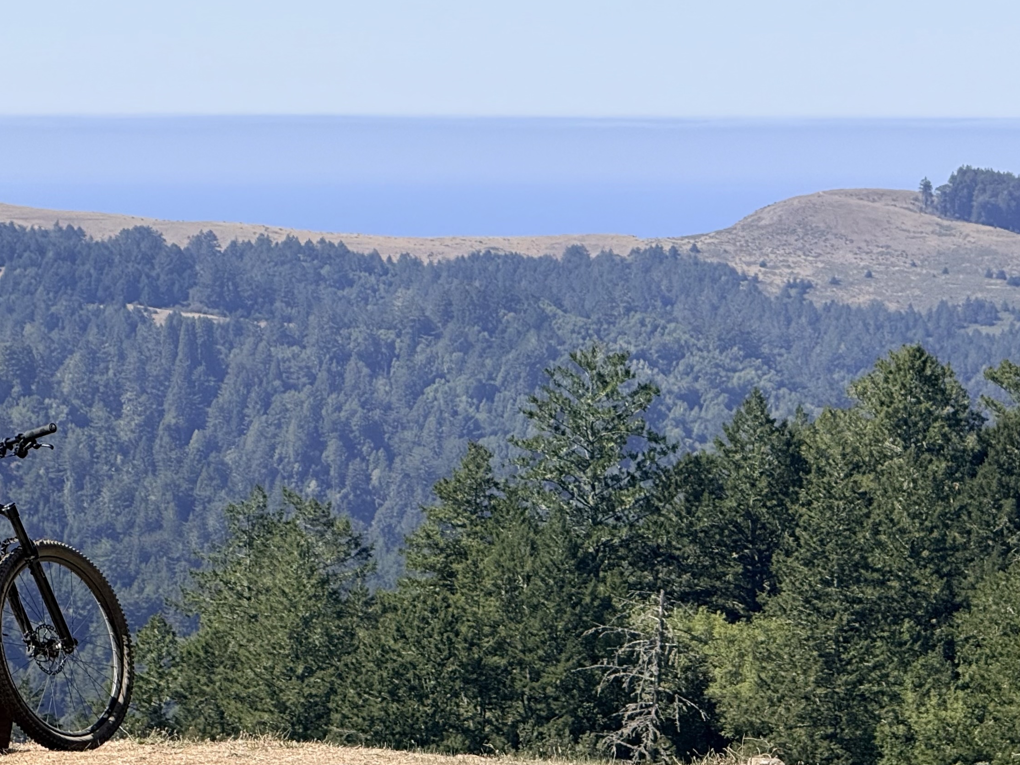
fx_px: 5805
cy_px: 310
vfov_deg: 7.5
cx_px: 470
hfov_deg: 10.0
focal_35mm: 197
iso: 64
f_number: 2.8
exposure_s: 1/1248
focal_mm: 15.66
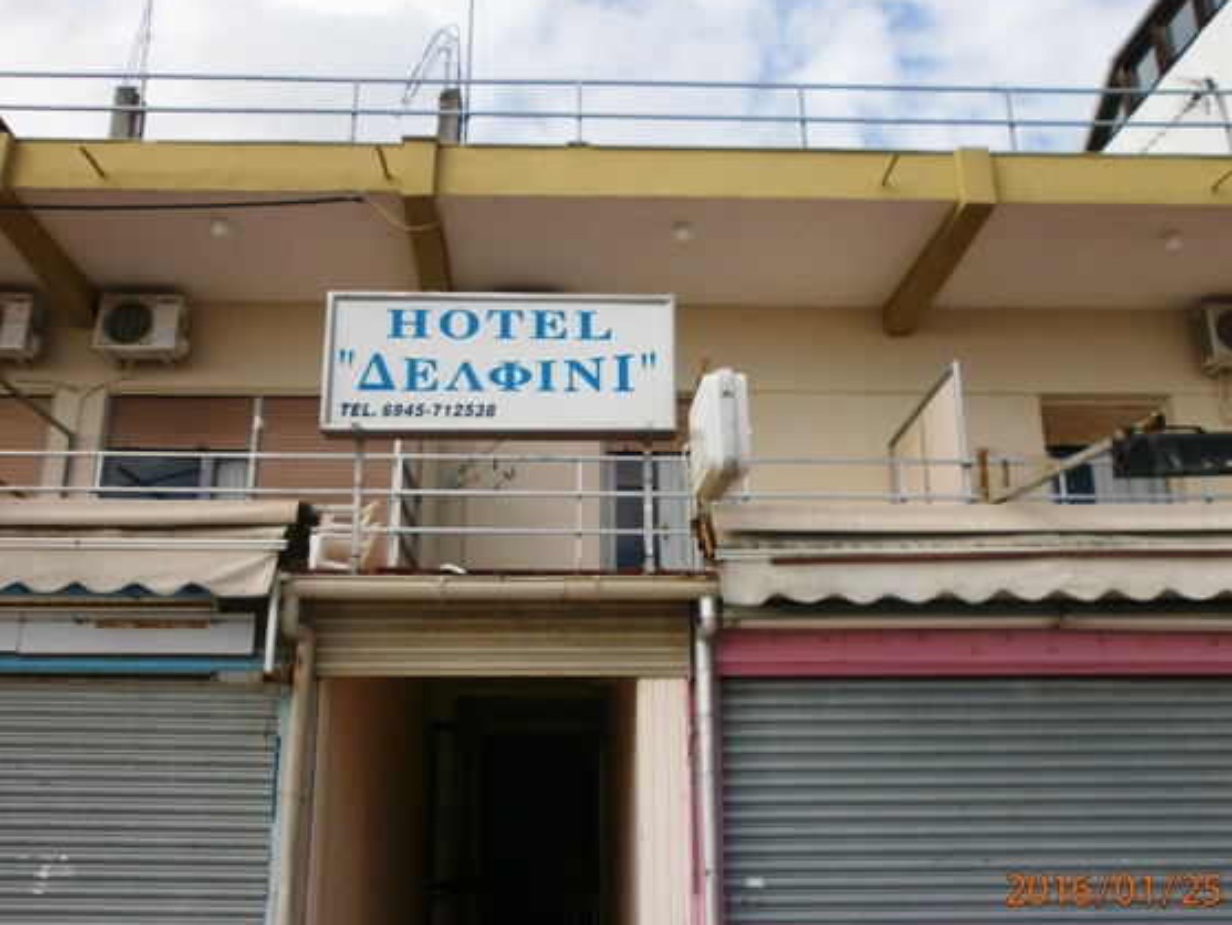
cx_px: 599
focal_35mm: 31
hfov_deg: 58.3
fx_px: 1104
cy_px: 469
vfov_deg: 45.5
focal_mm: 4.8
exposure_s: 1/1250
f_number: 2.9
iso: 100
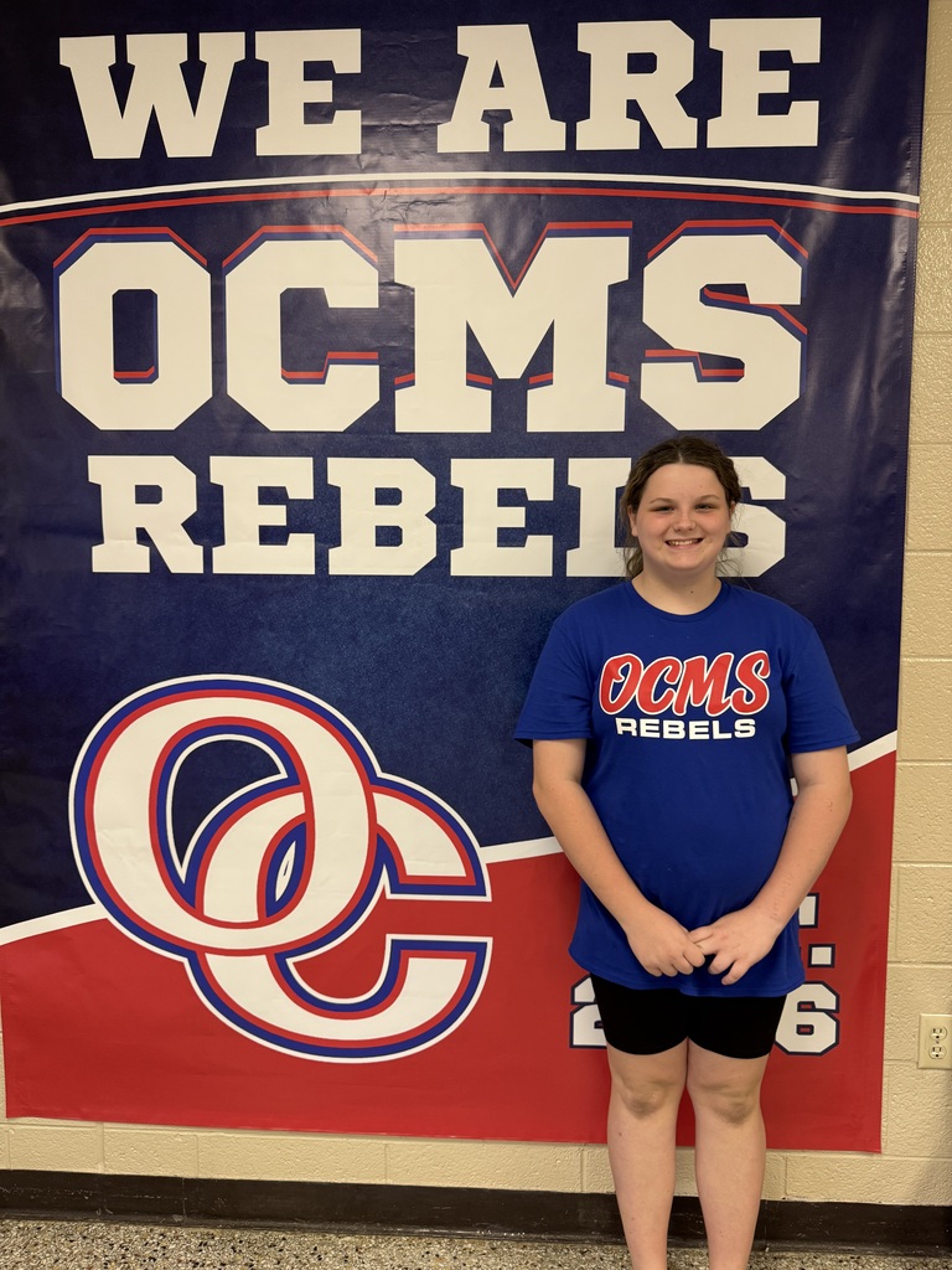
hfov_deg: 56.8
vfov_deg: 71.6
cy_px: 635
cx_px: 476
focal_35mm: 24
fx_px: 880
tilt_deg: -6.0
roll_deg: +0.2
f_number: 1.78
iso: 200
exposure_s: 1/78
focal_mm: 6.76
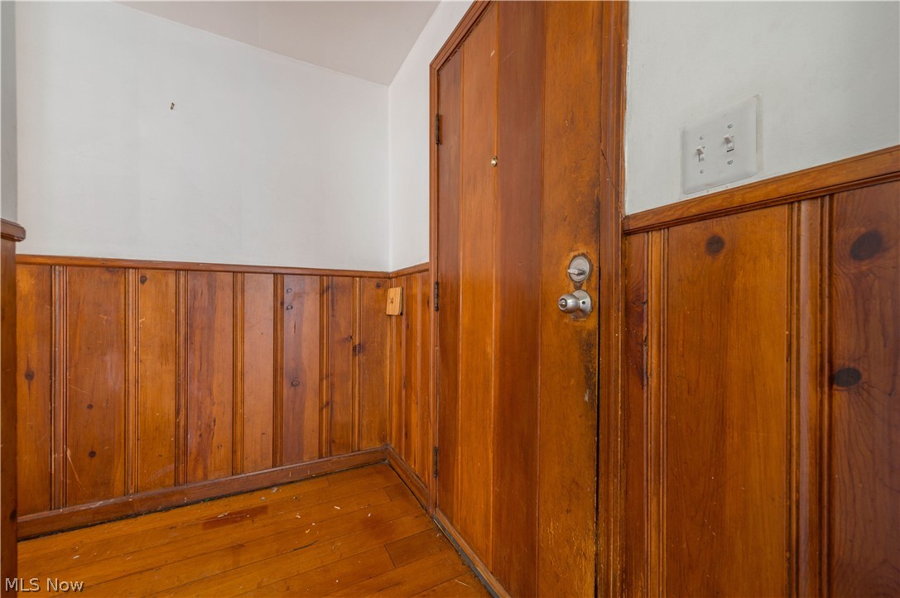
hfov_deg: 104.3
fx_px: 350
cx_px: 450
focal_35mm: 14
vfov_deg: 81.1
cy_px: 299
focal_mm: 14
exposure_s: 4
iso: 100
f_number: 8
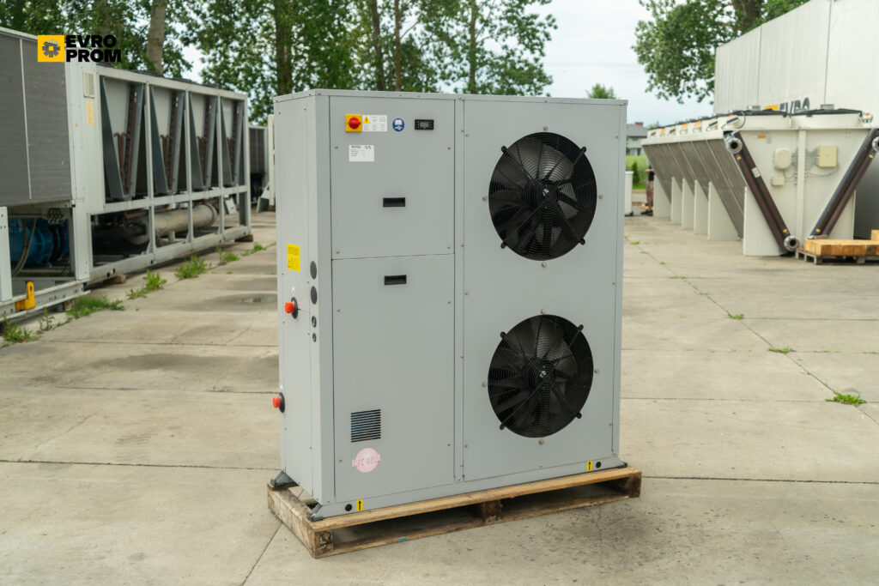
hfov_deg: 50.7
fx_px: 928
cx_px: 440
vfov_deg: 35.1
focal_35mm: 38
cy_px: 293
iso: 250
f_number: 4
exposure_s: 1/250
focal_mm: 38
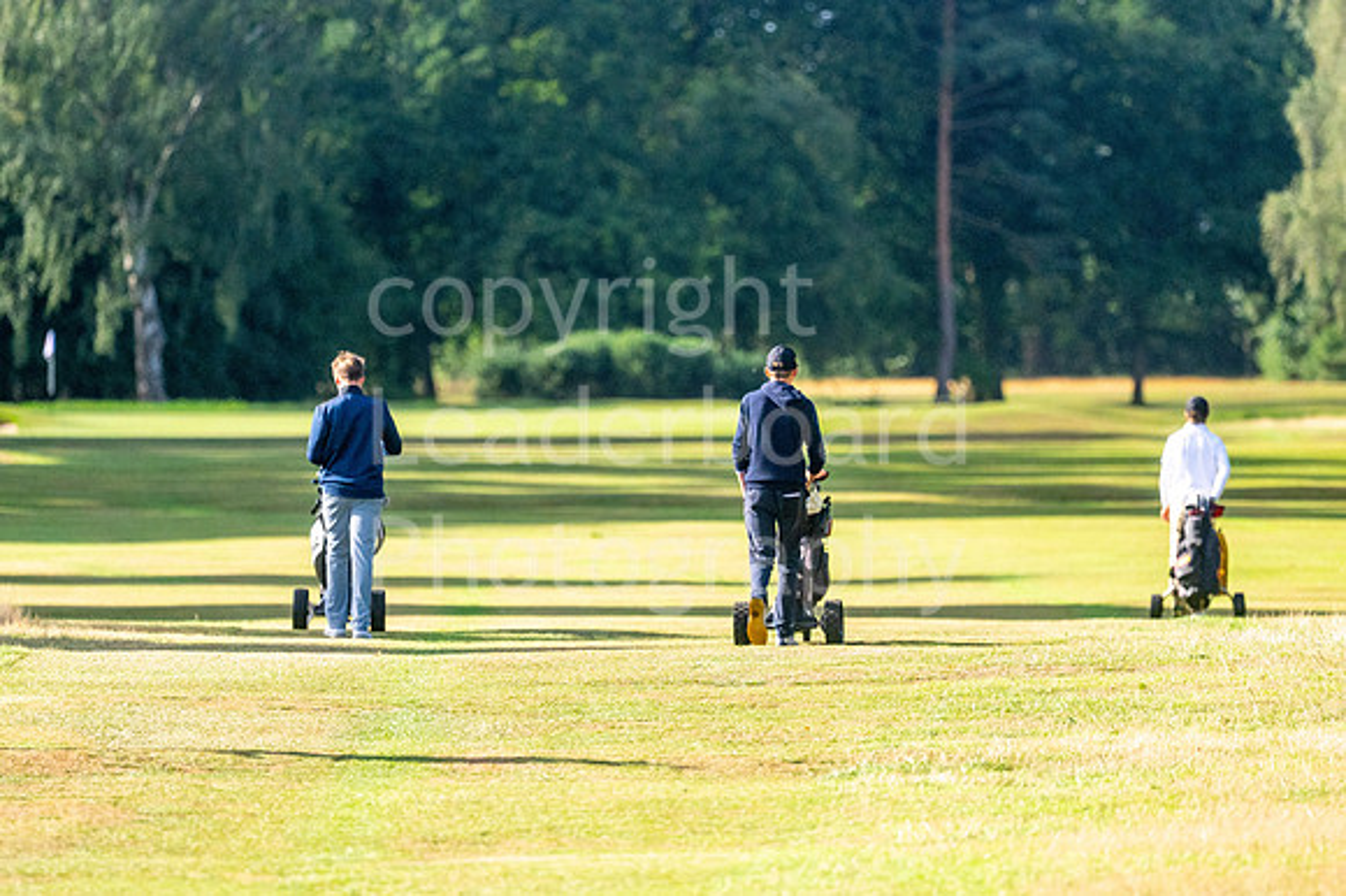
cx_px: 673
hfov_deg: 4.6
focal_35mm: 450
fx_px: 16815
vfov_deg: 3.1
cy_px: 448
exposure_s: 1/5000
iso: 800
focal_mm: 300
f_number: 4
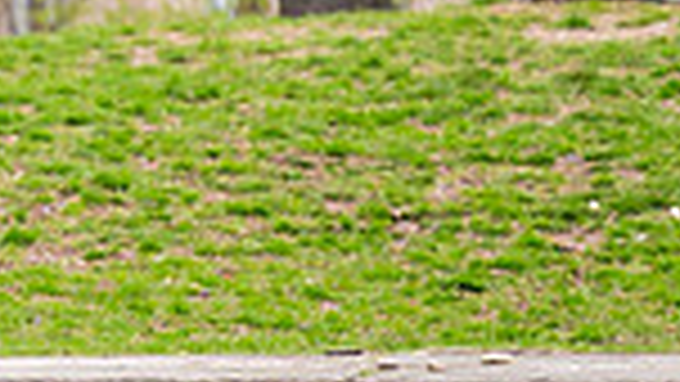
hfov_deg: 6.2
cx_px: -702
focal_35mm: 341
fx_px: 6150
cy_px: 3
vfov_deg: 3.6
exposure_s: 1/200
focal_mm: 70
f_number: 3.2
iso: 400
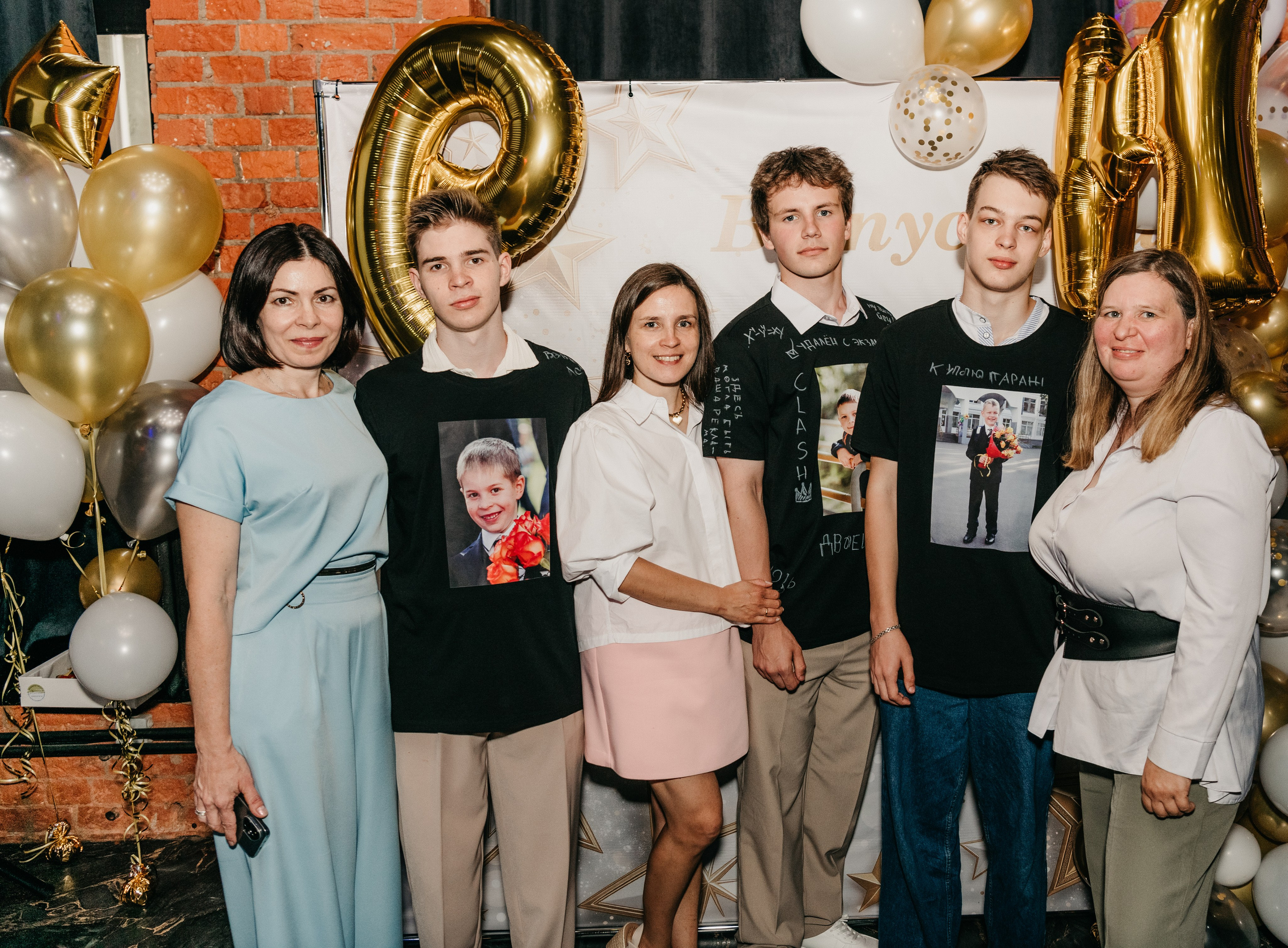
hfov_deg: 54.6
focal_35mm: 34
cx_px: 769
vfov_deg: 41.8
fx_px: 1239
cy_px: 435
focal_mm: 29
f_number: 4
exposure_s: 1/160
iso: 500
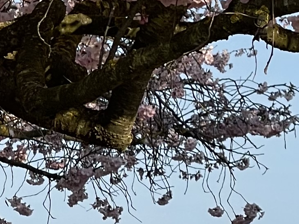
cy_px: -175
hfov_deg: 5.6
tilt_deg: +11.6
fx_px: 3041
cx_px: 359
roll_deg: -0.9
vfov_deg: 4.2
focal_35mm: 352
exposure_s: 1/657
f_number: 2.2
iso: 20
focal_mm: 7.5
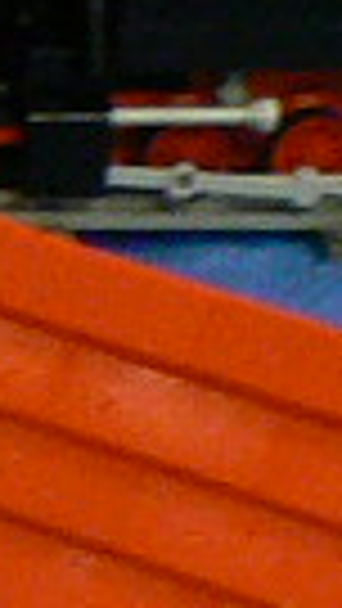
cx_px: -1066
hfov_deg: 3.1
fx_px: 6139
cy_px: 1148
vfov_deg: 5.6
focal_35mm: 381
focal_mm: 6
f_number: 2.8
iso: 200
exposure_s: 1/10
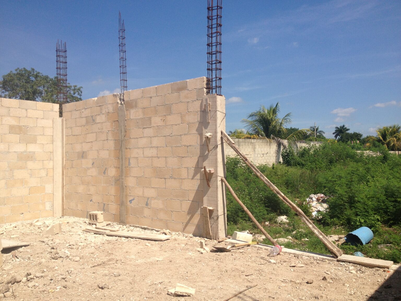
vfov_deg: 40.7
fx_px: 405
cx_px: 200
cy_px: 150
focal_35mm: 35
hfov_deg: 52.6
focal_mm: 4.28
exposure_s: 1/2632
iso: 50
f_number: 2.4
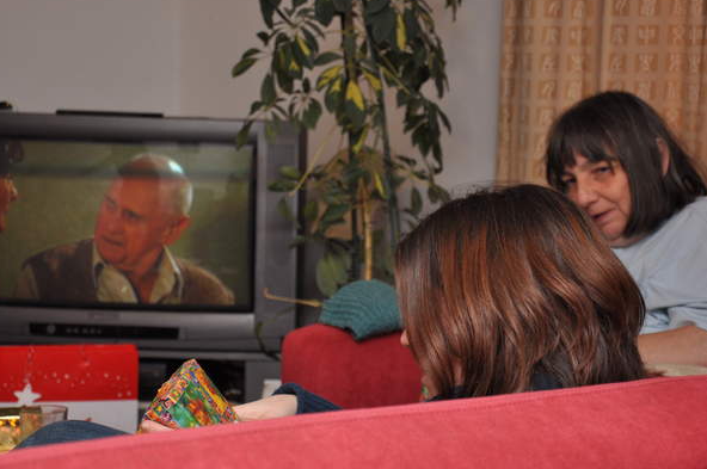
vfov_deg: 14.5
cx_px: 333
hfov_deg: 21.7
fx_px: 1844
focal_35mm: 94
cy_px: 226
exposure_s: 1/60
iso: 640
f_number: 5.3
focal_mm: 58
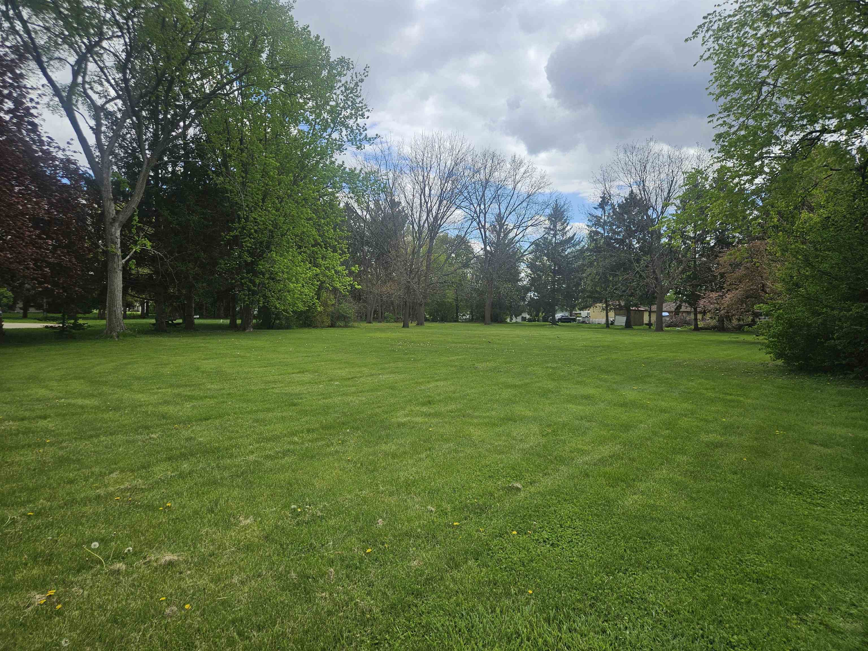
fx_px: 577
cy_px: 326
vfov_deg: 58.9
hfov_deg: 73.9
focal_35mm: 23
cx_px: 434
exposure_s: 1/2333
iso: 25
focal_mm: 5.4
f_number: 1.8
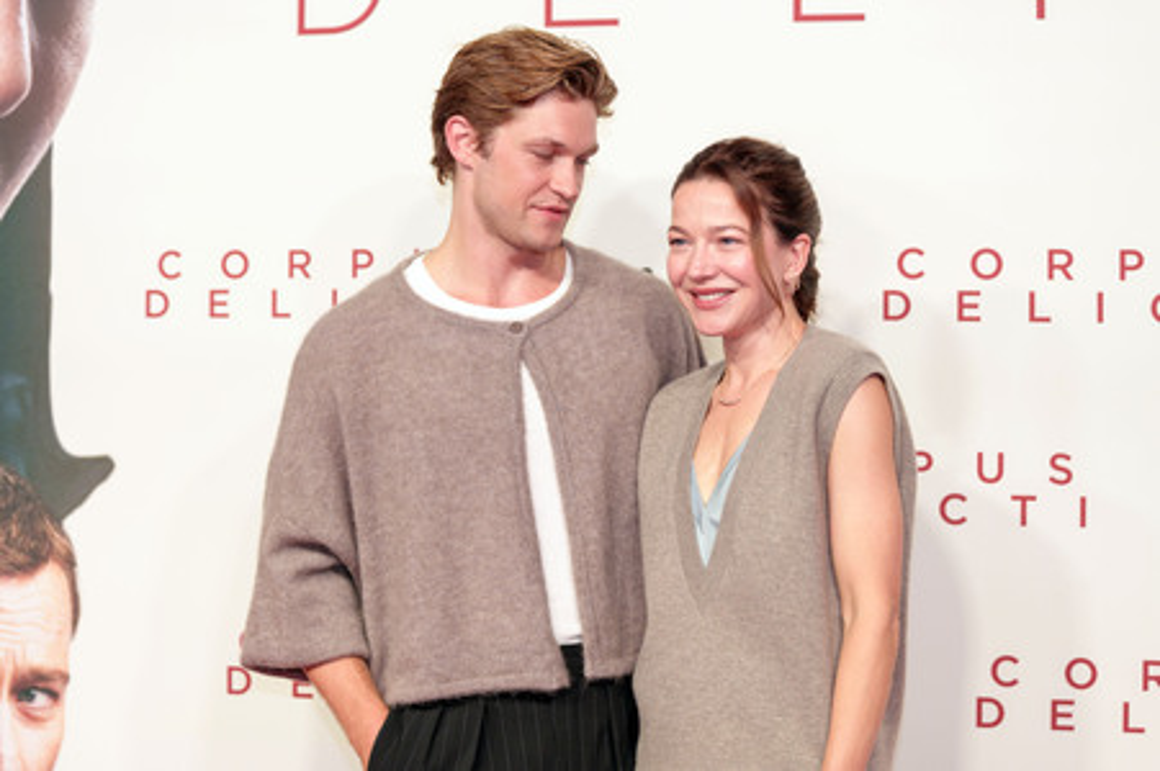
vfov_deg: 19.4
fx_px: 2254
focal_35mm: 70
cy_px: 386
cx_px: 580
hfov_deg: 28.9
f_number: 2.8
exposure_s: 1/250
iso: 320
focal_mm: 70
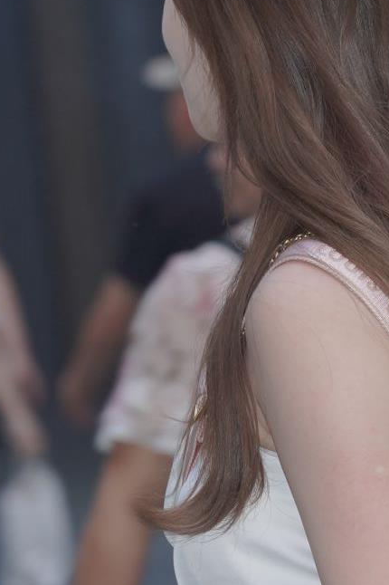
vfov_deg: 3.4
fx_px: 9670
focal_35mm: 596
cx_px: 346
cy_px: 1118
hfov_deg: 2.3
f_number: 5.6
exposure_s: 1/200
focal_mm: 135
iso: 500
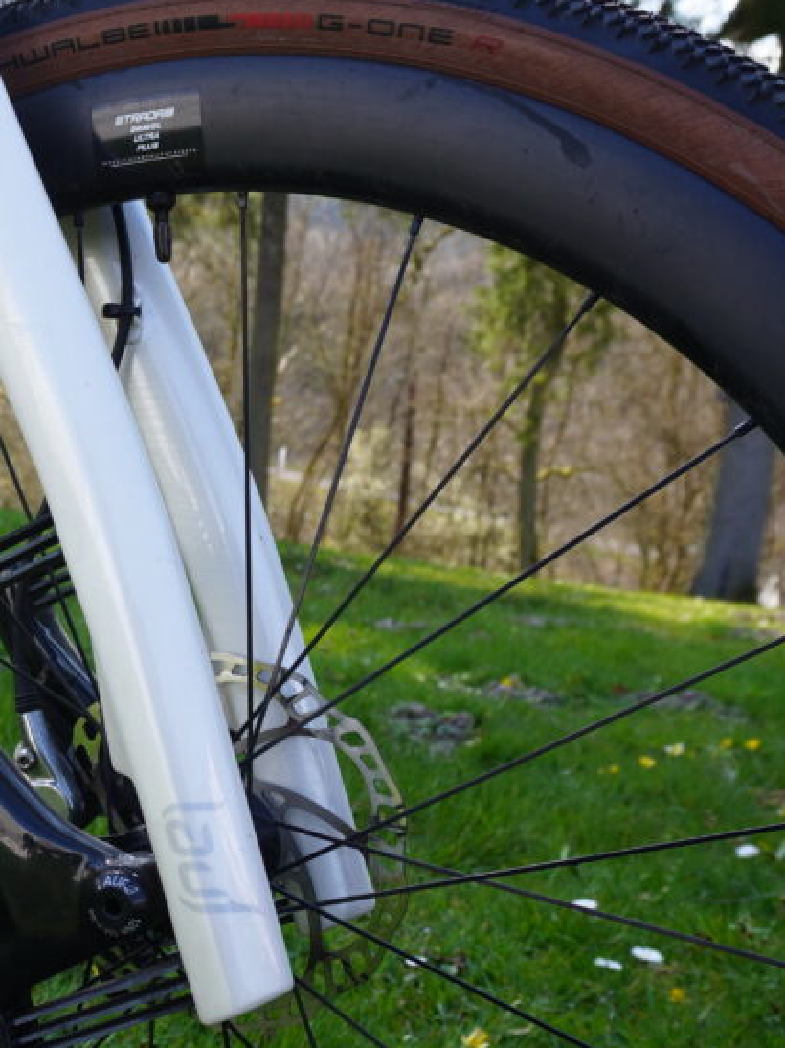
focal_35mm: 54
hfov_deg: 25.2
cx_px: -61
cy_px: 509
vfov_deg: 35.5
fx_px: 1633
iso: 100
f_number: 6.3
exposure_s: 1/100
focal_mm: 20
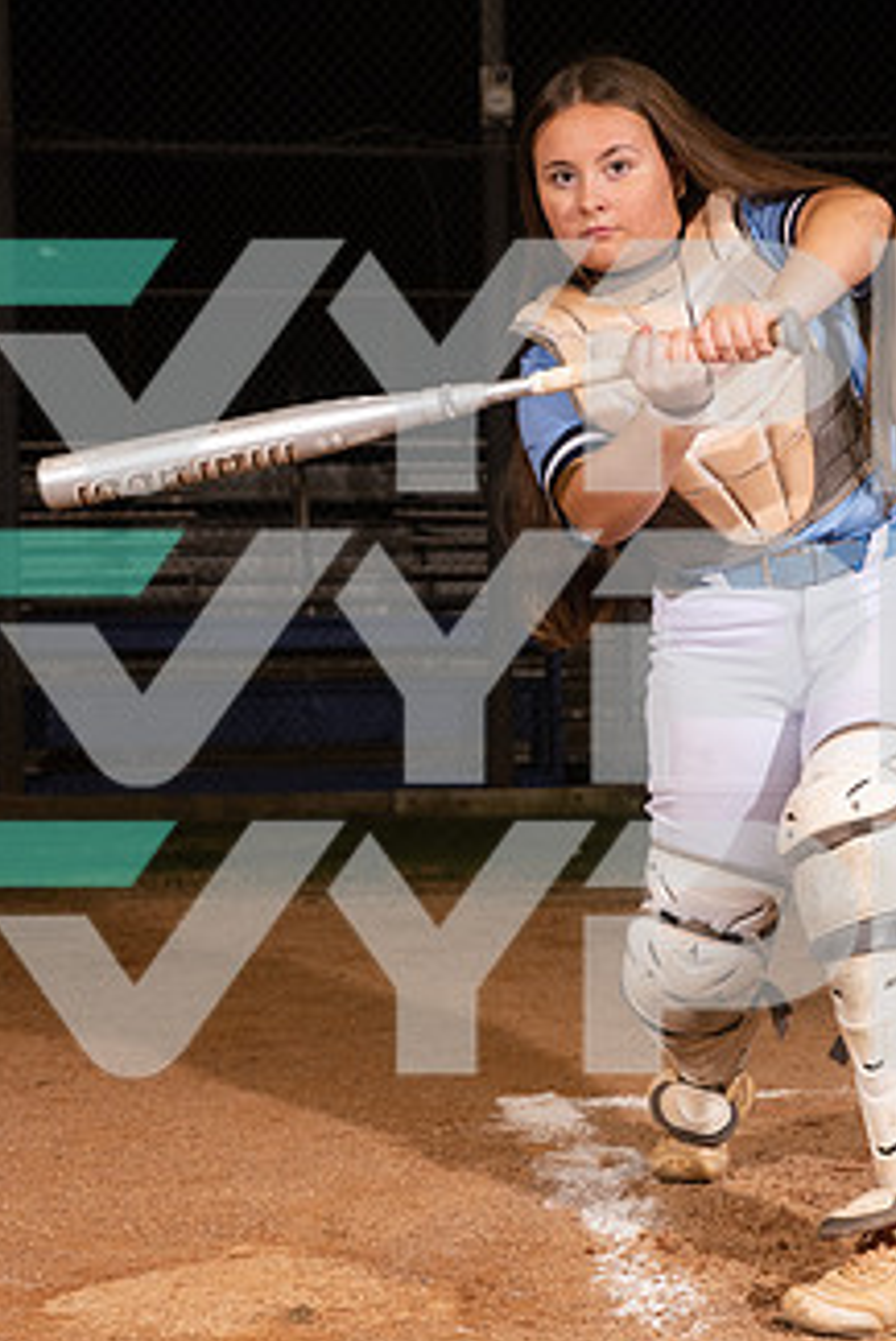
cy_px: 660
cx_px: 545
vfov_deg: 28.1
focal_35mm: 72
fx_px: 2685
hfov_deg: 18.9
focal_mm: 52
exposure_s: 1/500
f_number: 6.3
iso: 1000
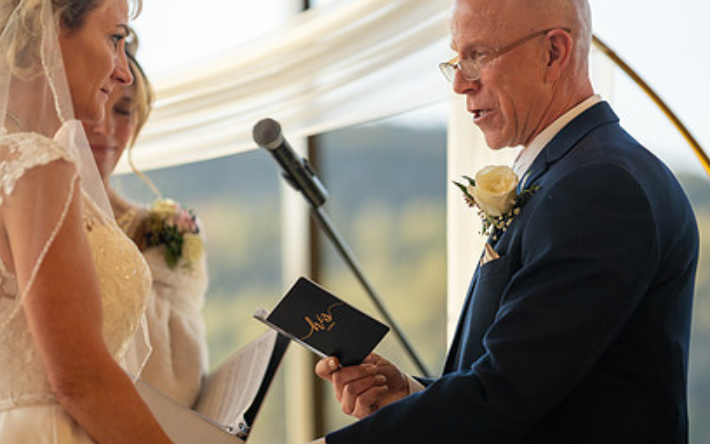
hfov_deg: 16.4
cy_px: 188
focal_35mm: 127
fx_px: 2457
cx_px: 316
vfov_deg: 10.3
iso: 125
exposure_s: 1/400
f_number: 1.4
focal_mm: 85
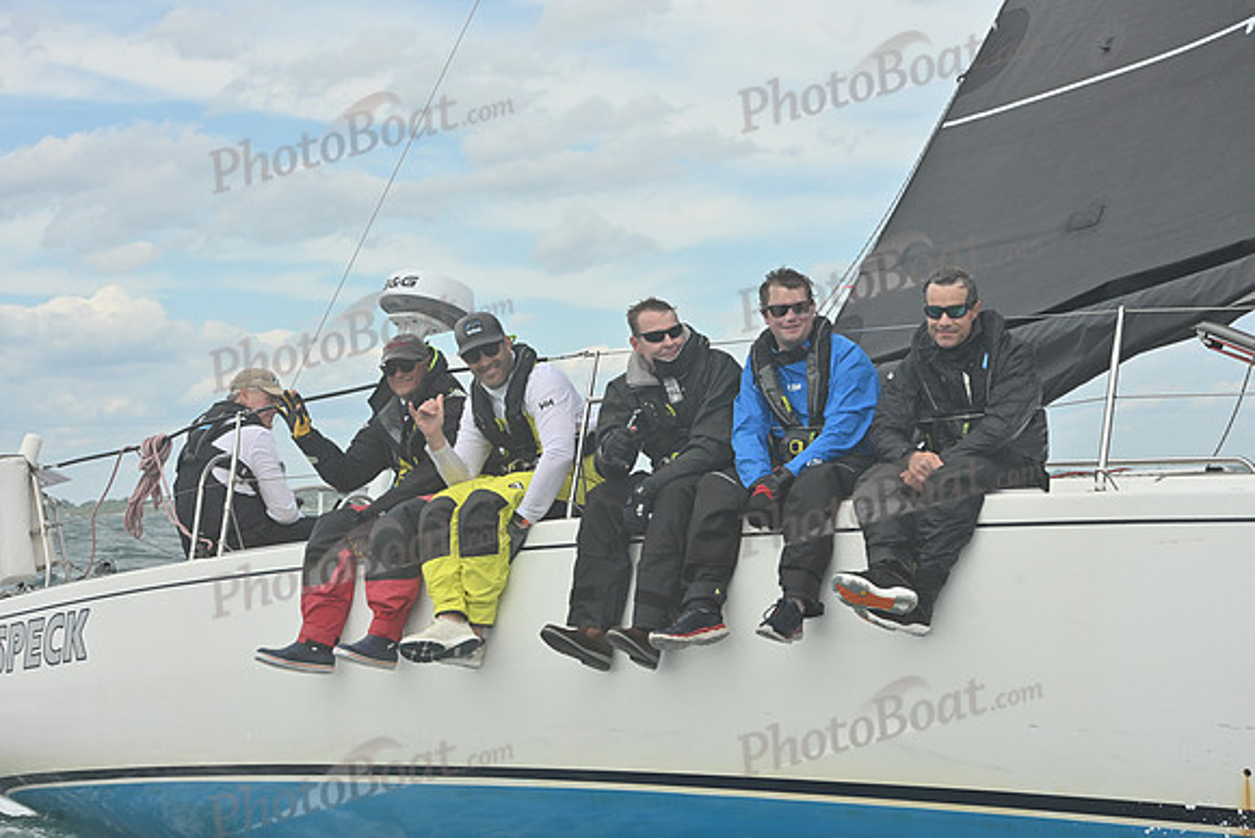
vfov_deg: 16.7
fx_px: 2859
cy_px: 419
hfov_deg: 24.8
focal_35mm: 82
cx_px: 628
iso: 320
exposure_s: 1/1250
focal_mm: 82
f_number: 9
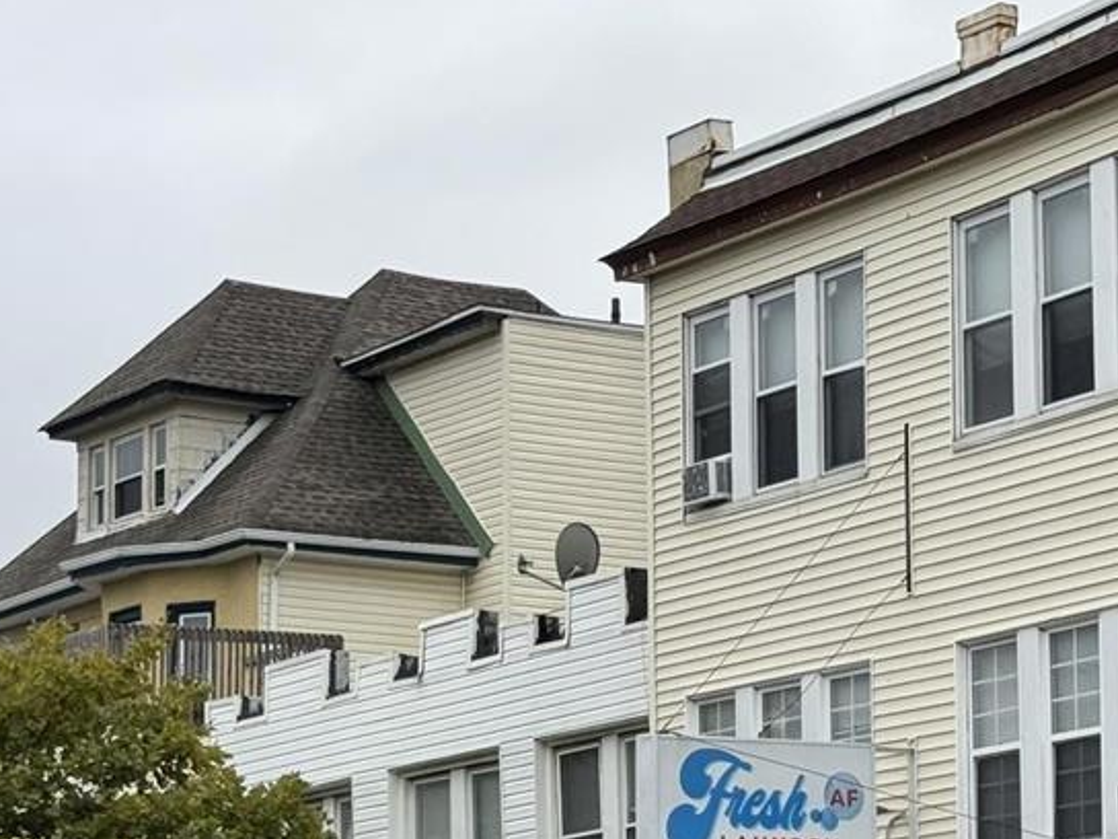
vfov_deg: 12.9
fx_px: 3650
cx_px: 460
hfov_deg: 17.4
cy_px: 913
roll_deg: +0.2
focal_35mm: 113
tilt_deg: +4.5
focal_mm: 6.76
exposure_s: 1/2833
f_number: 1.78
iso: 64
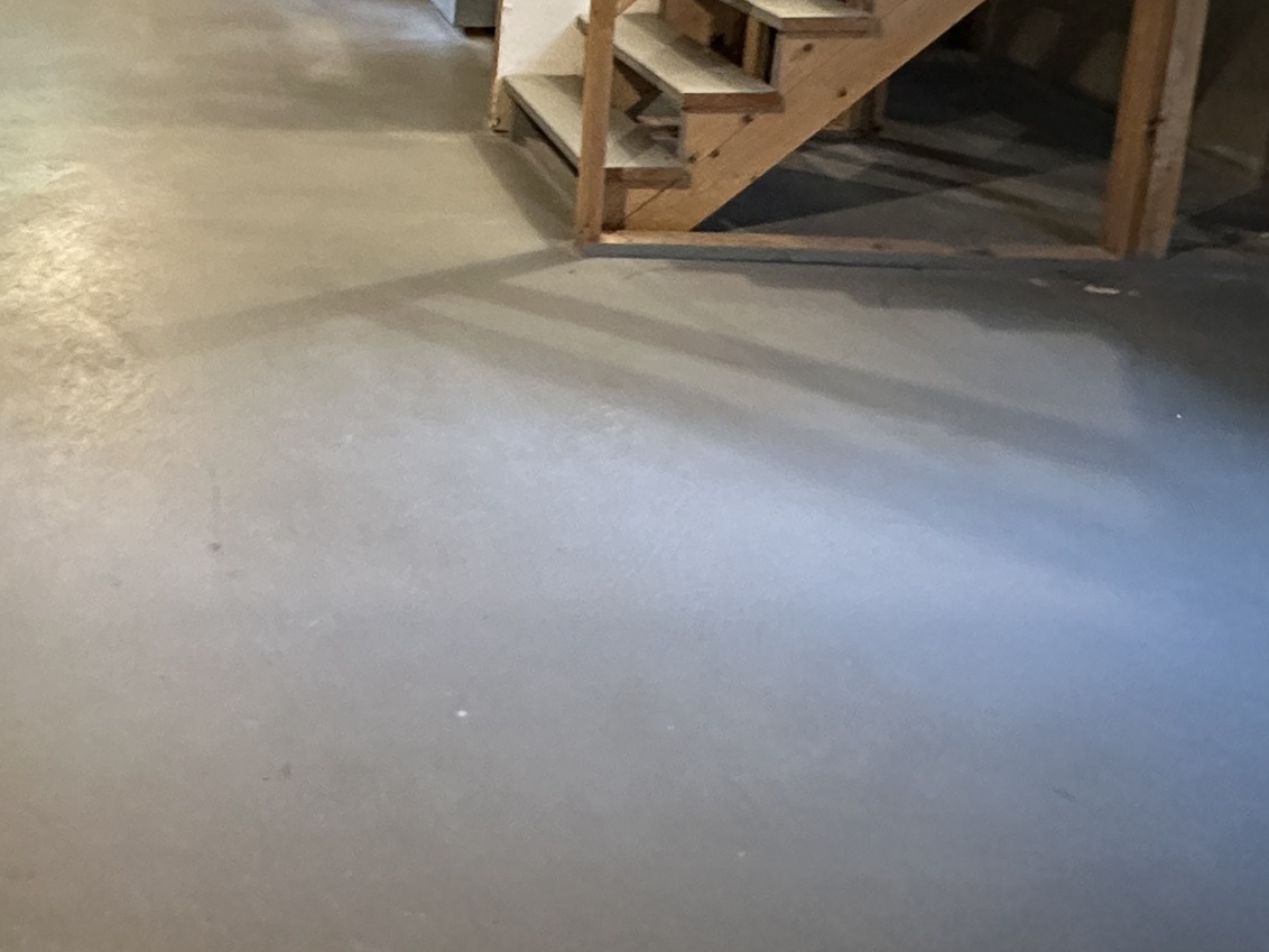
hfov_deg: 45.6
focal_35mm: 38
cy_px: -62
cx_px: 192
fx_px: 1393
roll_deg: -1.4
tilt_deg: -9.5
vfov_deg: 33.5
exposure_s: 1/40
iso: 1600
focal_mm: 2.22
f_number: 2.2
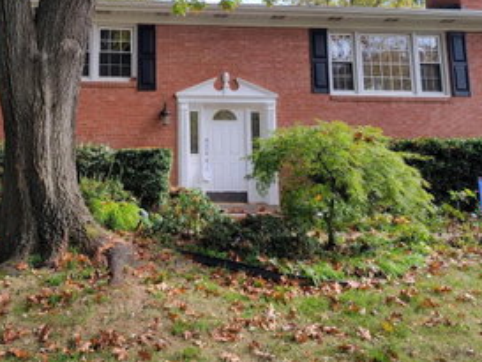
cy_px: 102
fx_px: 515
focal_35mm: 37
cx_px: 162
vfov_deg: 38.0
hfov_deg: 49.3
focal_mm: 6.7
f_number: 1.8
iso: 16
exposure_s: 1/137
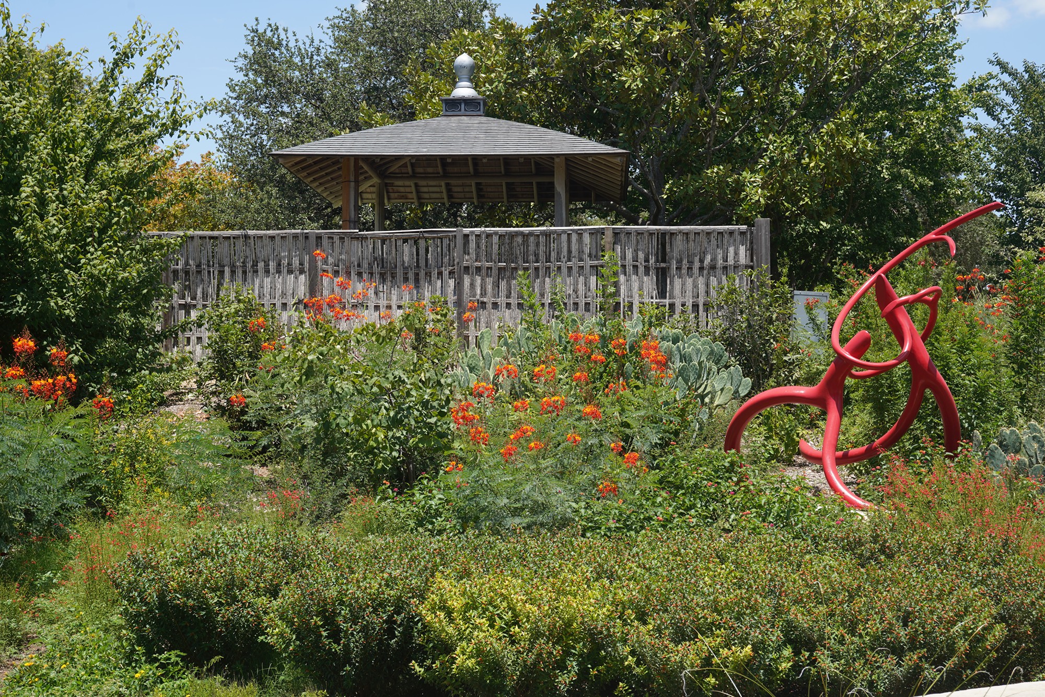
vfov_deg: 23.4
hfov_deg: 34.5
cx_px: 522
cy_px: 348
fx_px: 1684
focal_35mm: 58
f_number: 11
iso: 100
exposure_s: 1/100
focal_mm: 58
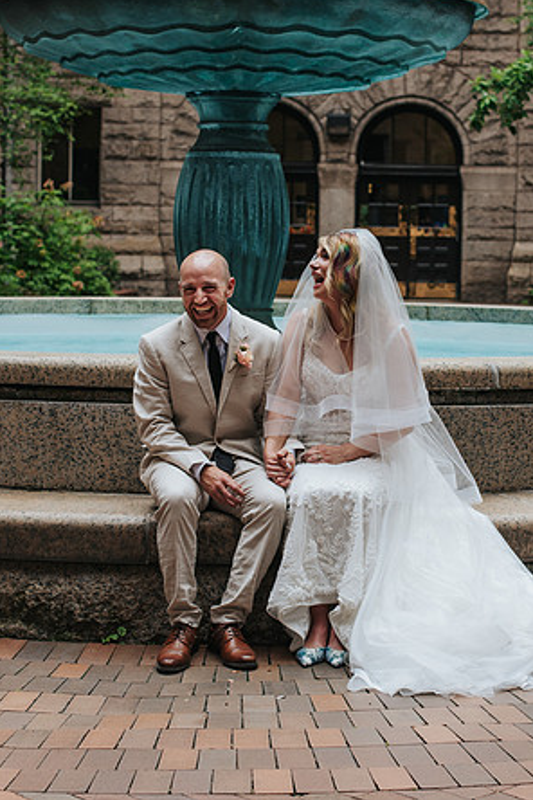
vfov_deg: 22.9
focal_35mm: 89
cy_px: 365
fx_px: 1976
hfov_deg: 15.4
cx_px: 312
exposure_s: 1/400
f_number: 4
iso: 400
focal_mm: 50
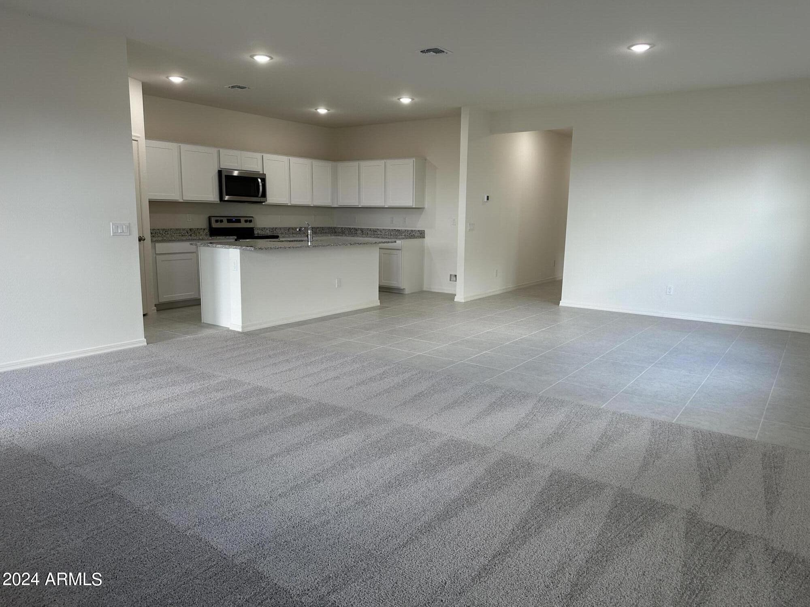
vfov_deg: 56.8
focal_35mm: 24
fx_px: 562
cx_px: 405
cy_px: 304
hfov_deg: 71.6
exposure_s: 1/120
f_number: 1.78
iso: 80
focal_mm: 6.86
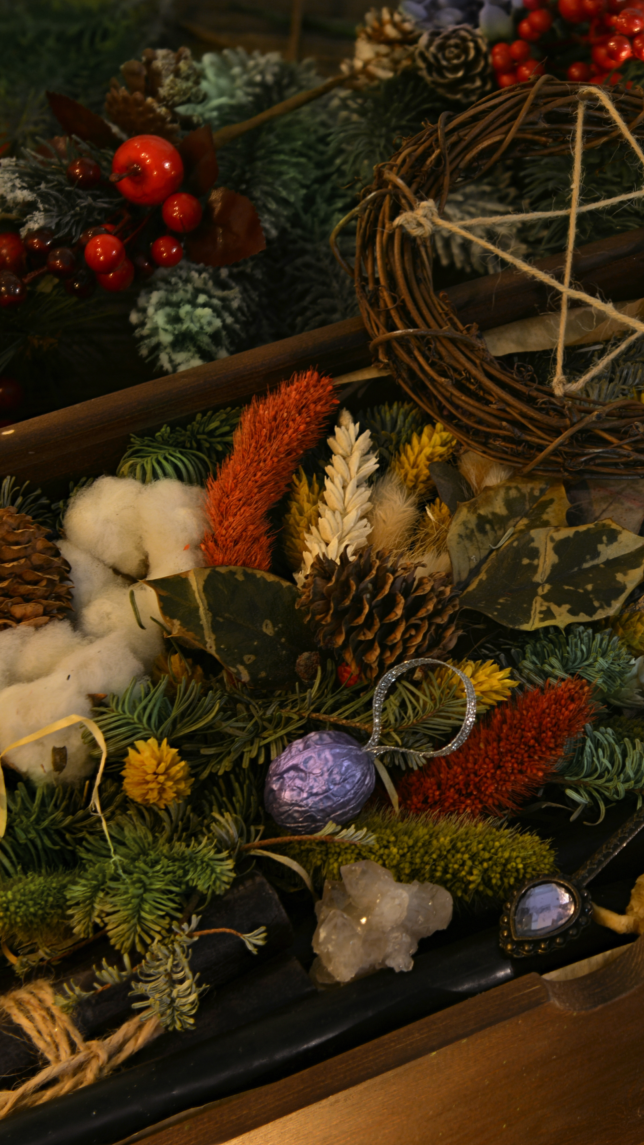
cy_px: 571
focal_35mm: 82
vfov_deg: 25.9
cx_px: 582
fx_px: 2489
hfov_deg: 14.6
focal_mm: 52
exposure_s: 1/2
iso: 125
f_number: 5
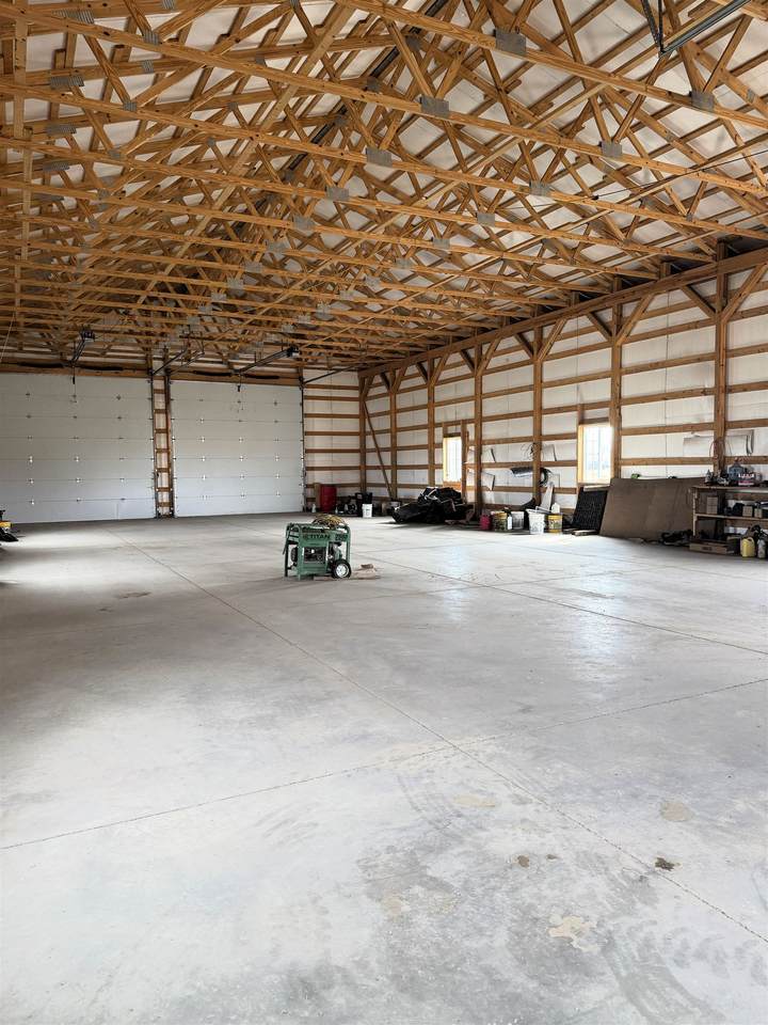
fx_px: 710
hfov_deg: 56.8
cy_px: 512
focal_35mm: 24
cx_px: 384
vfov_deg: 71.6
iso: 200
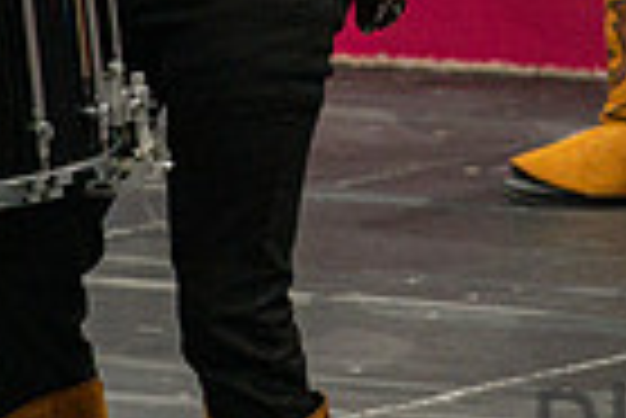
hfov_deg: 2.1
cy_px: -282
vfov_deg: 1.4
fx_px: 17268
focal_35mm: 992
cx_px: 263
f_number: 4
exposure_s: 1/500
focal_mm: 200
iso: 4000
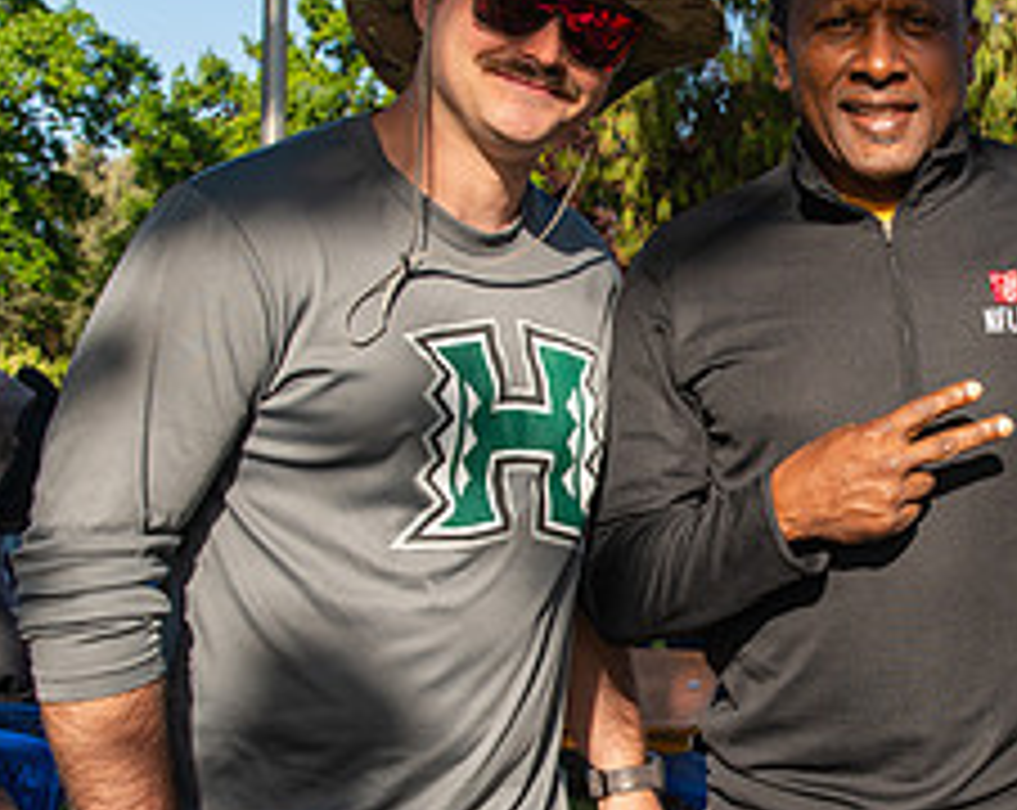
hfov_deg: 26.6
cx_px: 824
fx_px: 2103
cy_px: 515
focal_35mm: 70
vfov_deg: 21.7
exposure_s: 1/125
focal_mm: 29
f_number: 8
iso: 100
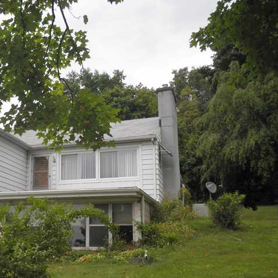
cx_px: 61
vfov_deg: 36.8
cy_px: 146
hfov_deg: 35.7
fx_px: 418
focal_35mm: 46
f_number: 2.9
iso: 64
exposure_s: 1/320
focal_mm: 5.5
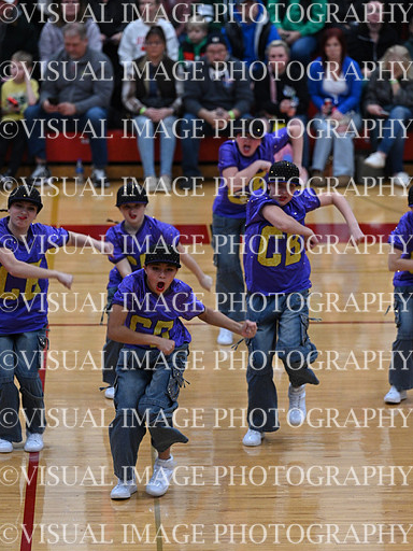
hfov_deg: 6.8
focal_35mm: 218
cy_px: 273
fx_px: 3468
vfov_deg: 9.1
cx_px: 206
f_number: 4
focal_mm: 200
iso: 4000
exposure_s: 1/400
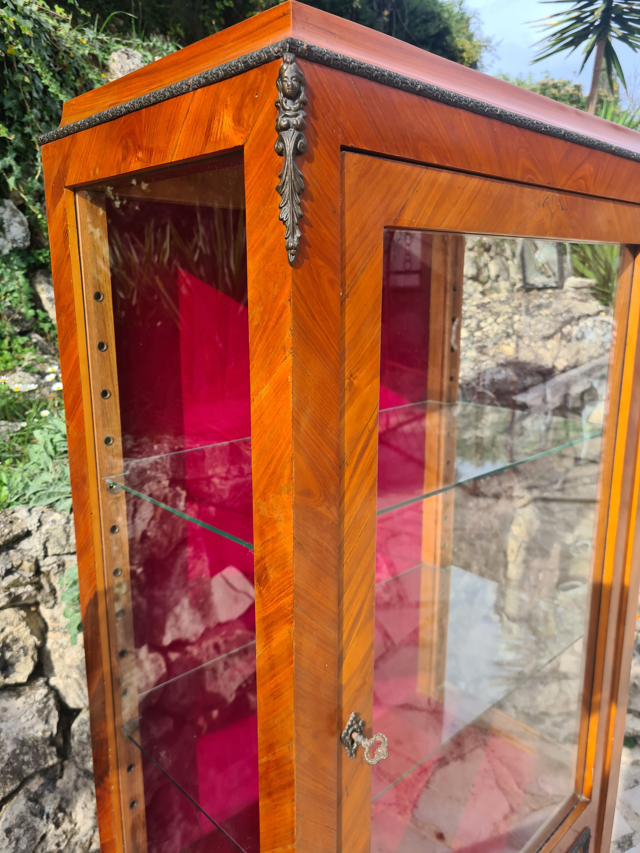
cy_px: 426
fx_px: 641
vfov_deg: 67.3
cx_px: 320
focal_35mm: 26
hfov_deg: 53.1
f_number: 1.8
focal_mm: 5.4
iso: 50
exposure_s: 1/966
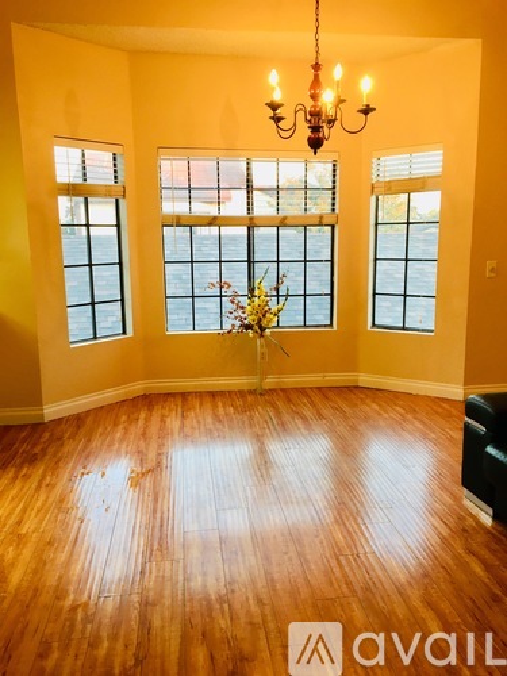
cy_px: 338
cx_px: 254
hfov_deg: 48.2
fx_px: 566
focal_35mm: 29
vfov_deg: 61.7
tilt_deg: -10.1
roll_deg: +0.5
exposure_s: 1/30
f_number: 2.2
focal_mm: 4.15
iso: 64
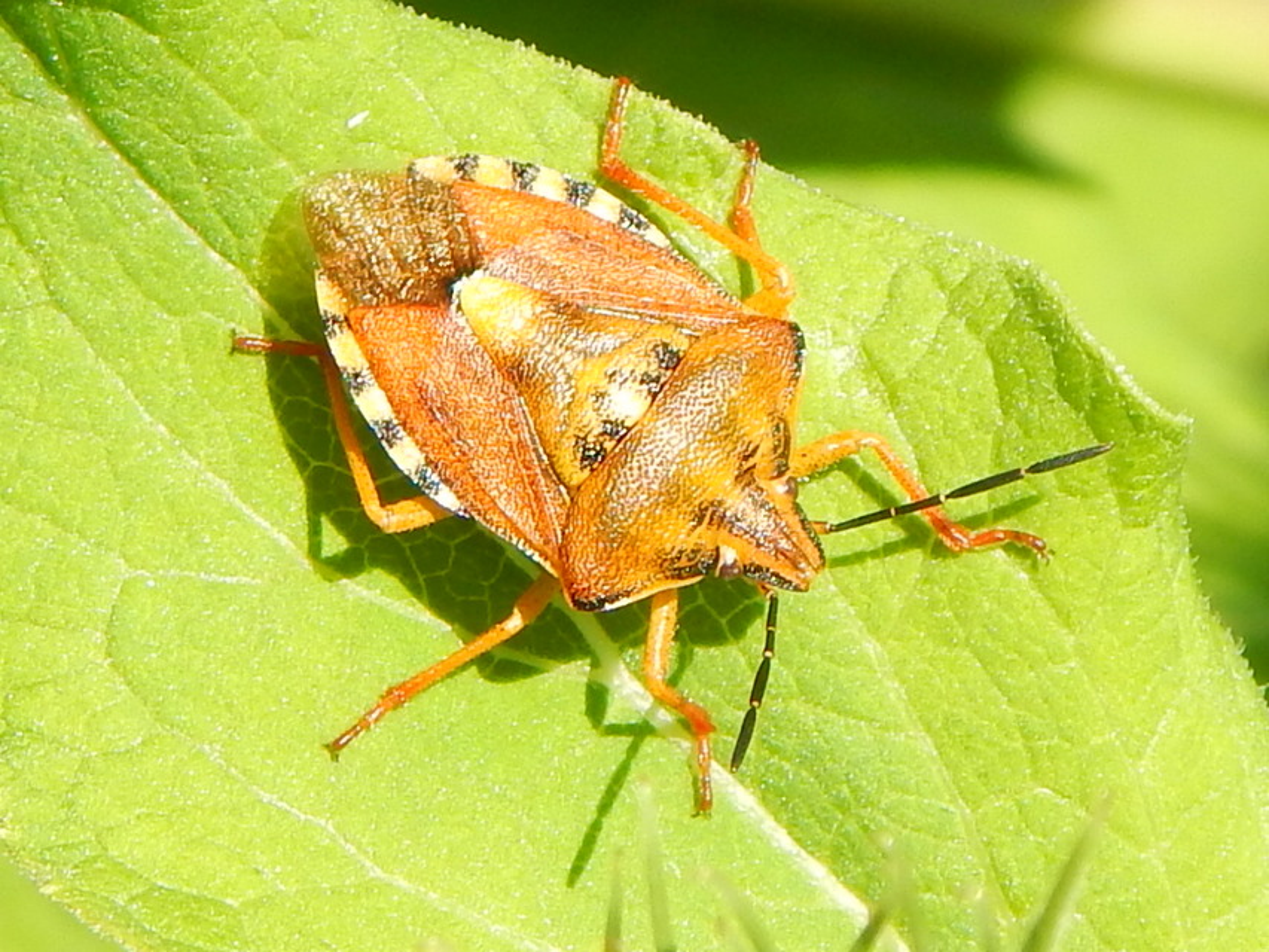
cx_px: 634
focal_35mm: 61
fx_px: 2237
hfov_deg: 31.7
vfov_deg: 24.0
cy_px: 476
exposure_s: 1/500
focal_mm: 10.9
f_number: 4
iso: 125
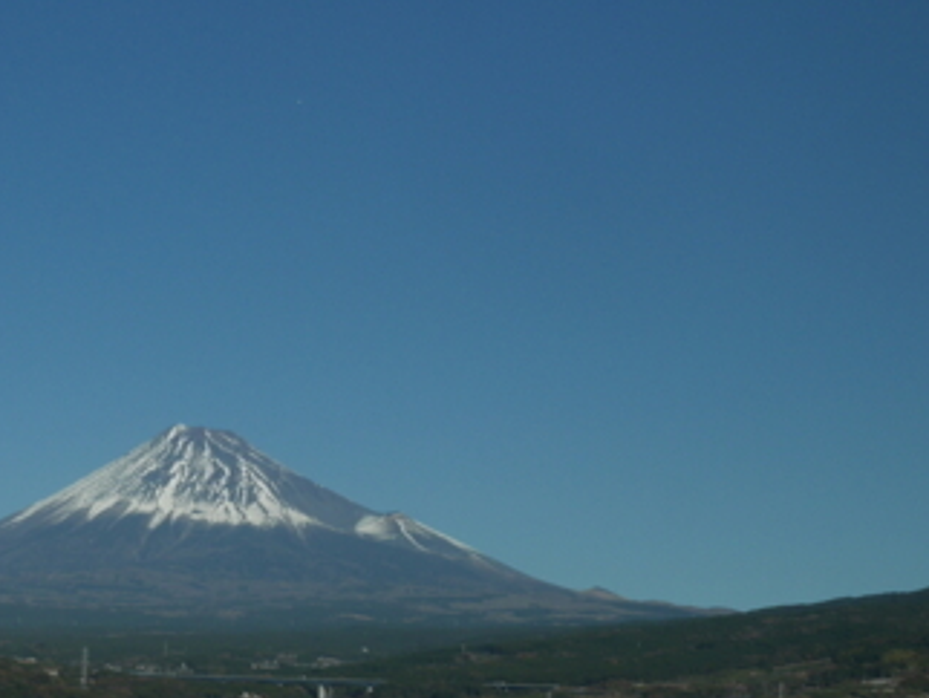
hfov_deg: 23.8
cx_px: 364
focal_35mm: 82
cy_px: 619
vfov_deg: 17.8
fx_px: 2202
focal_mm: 22
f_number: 9
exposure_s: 1/400
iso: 200
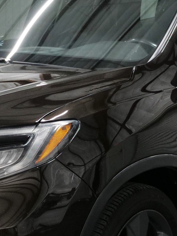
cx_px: 55
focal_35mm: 119
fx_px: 811
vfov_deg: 16.5
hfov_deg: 12.4
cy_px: 144
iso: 1000
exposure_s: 1/60
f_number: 2.8
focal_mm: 19
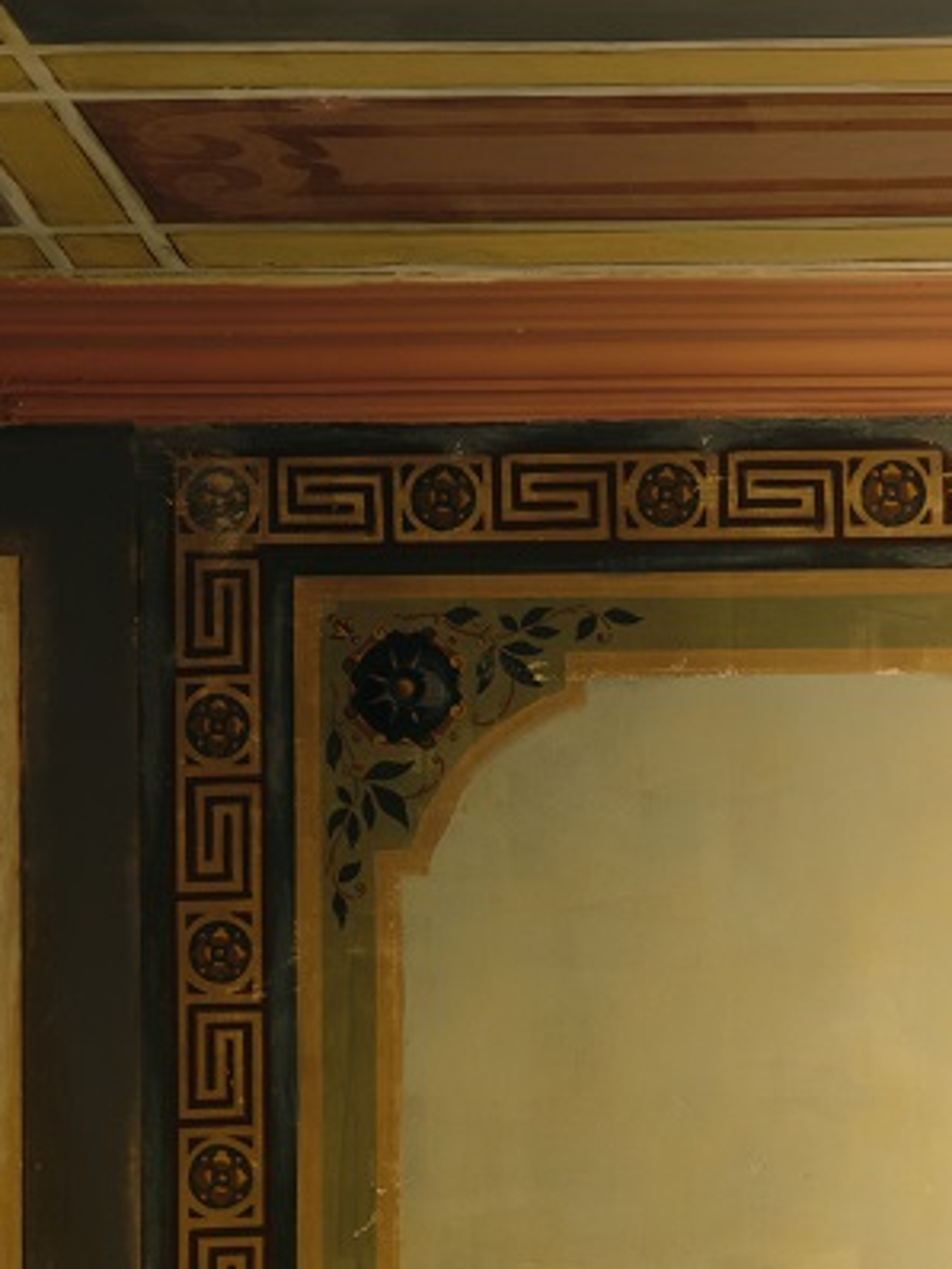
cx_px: 1540
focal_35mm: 165
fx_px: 6047
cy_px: 2297
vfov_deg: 11.1
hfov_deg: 8.7
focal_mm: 51.8
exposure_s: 1/15
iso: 500
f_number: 5.2
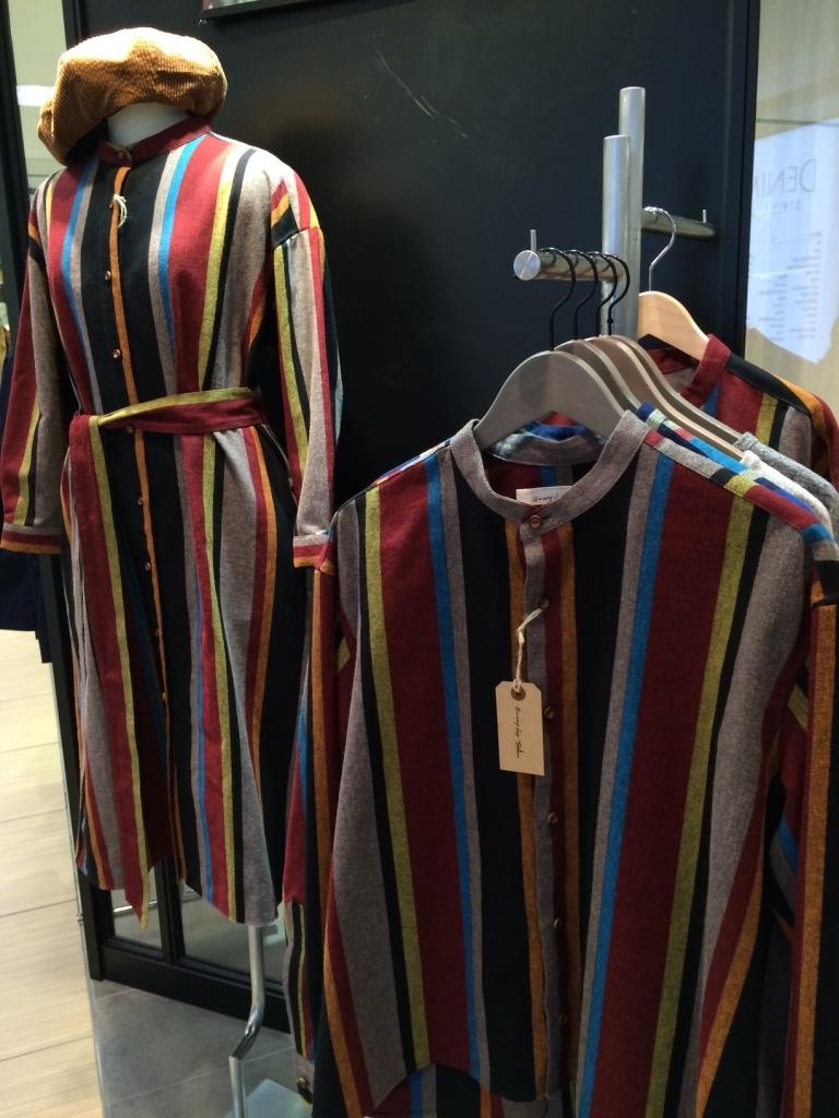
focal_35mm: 29
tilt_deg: -14.5
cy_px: 559
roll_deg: +3.7
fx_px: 937
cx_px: 420
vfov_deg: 61.7
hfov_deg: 48.2
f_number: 2.2
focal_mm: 4.15
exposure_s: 1/30
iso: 64
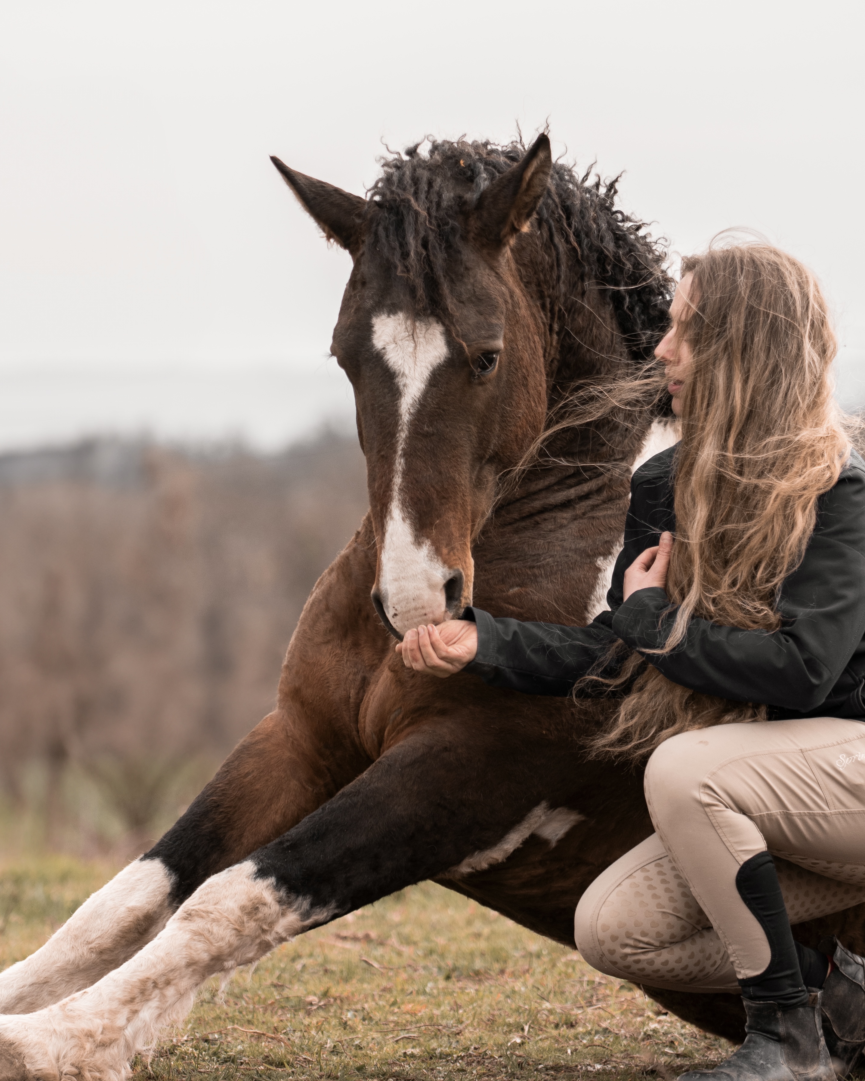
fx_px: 8097
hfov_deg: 6.1
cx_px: 436
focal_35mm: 253
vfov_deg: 7.6
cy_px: 419
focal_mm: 116
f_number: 2.8
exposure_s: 1/640
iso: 100
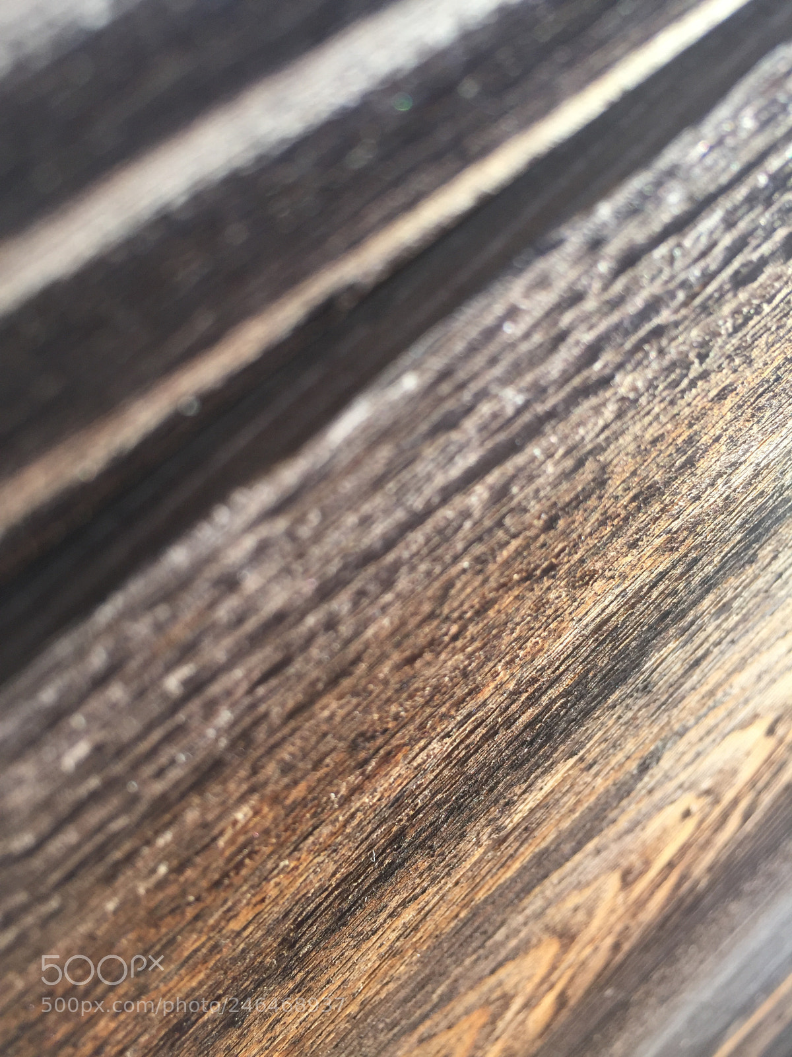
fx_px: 885
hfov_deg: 48.2
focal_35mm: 29
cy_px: 528
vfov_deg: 61.7
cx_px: 396
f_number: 2.2
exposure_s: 1/648
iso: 32
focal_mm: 4.15
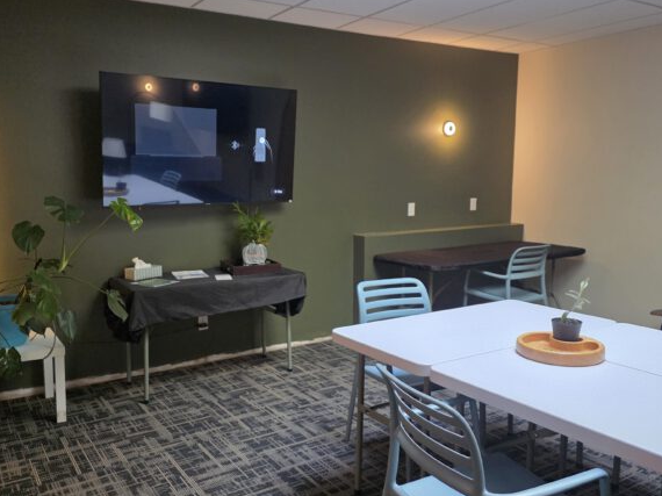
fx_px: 593
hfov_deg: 58.3
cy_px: 257
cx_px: 312
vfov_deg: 45.4
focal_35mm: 31
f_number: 1.7
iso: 640
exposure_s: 1/120
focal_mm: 6.3
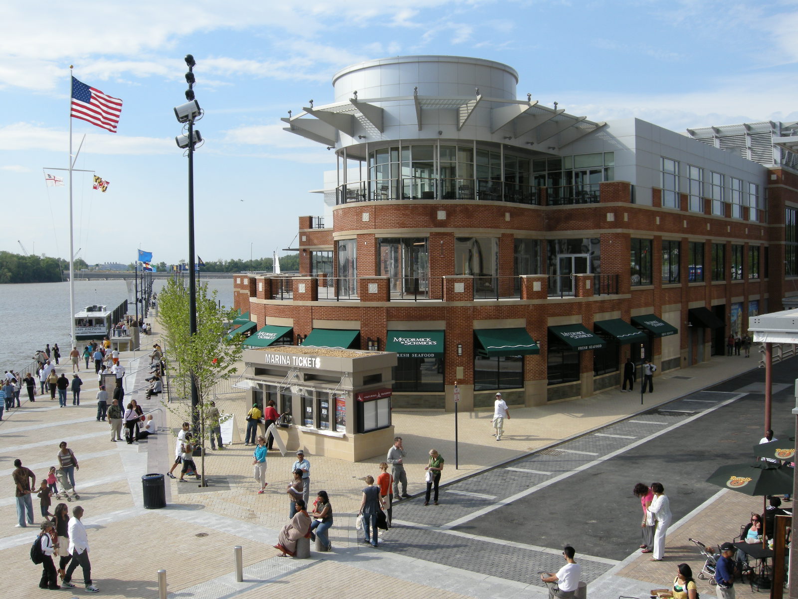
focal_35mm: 35
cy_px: 300
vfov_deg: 40.7
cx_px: 399
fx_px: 807
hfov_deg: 52.6
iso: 64
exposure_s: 1/232
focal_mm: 7.5
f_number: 5.4
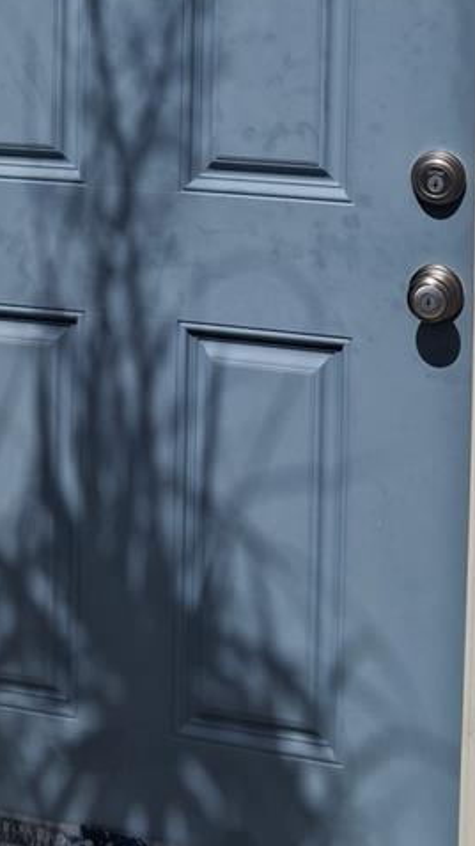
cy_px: 51
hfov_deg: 16.3
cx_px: 167
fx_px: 1658
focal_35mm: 74
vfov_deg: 27.4
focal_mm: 4
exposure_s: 1/1757
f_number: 1.8
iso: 25
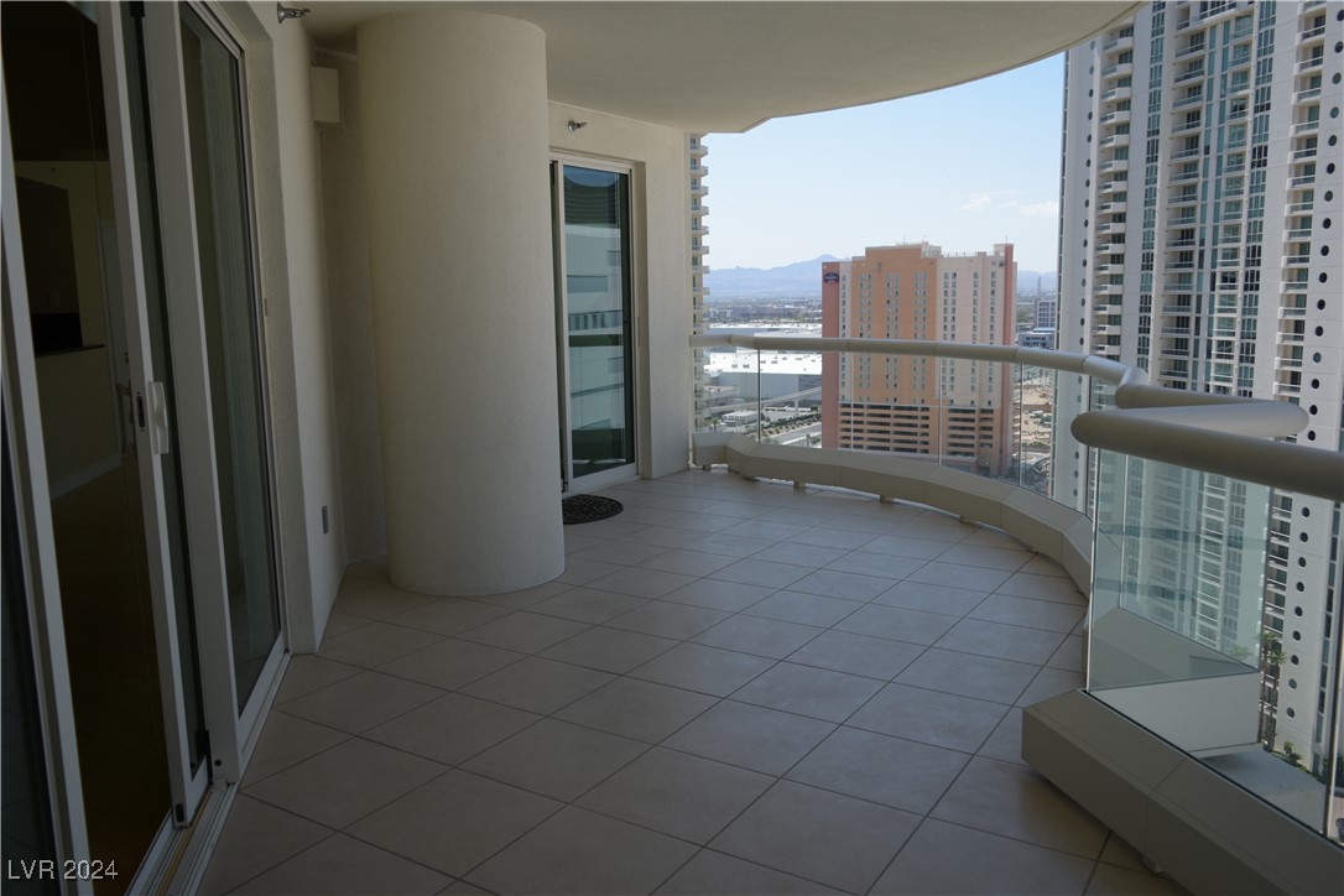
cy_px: 448
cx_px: 672
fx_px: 1008
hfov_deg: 67.4
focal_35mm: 27
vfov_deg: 47.9
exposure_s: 1/1000
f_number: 3.5
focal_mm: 18
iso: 100
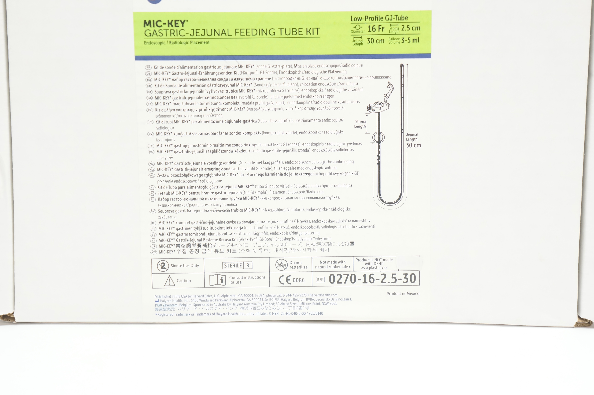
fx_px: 1360
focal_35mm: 82
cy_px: 198
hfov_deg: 24.6
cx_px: 297
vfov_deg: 16.5
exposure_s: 1/80
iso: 800
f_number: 5.6
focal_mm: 55
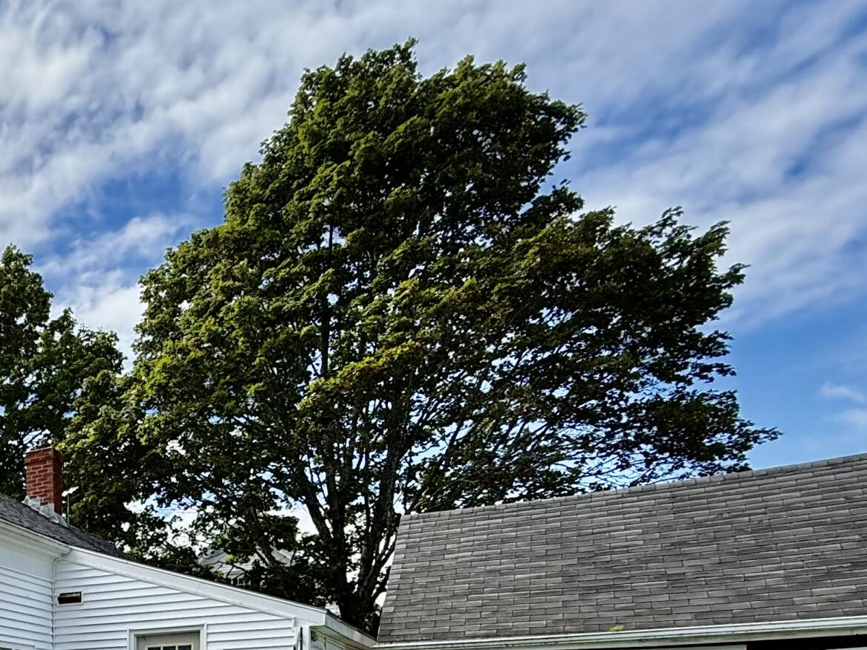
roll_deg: +0.8
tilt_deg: -2.0
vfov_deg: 32.9
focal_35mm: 36
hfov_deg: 40.3
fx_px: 902
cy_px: 770
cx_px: -111
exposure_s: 1/985
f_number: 2.2
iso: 50
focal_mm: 2.22
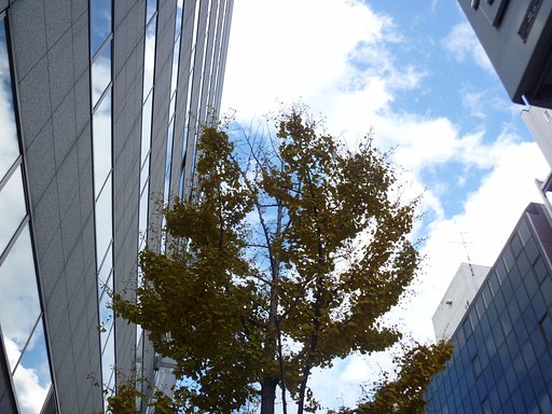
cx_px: 276
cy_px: 207
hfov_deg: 52.6
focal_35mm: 35
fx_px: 558
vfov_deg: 40.7
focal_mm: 6.3
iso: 100
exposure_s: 1/160
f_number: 4.5
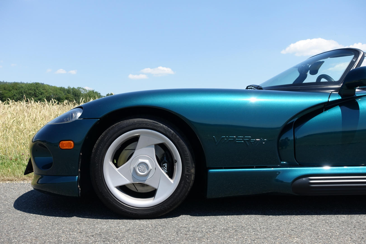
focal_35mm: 43
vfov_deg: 31.2
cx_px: 183
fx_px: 437
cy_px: 122
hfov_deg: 45.4
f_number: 4
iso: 125
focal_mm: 15.94
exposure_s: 1/800
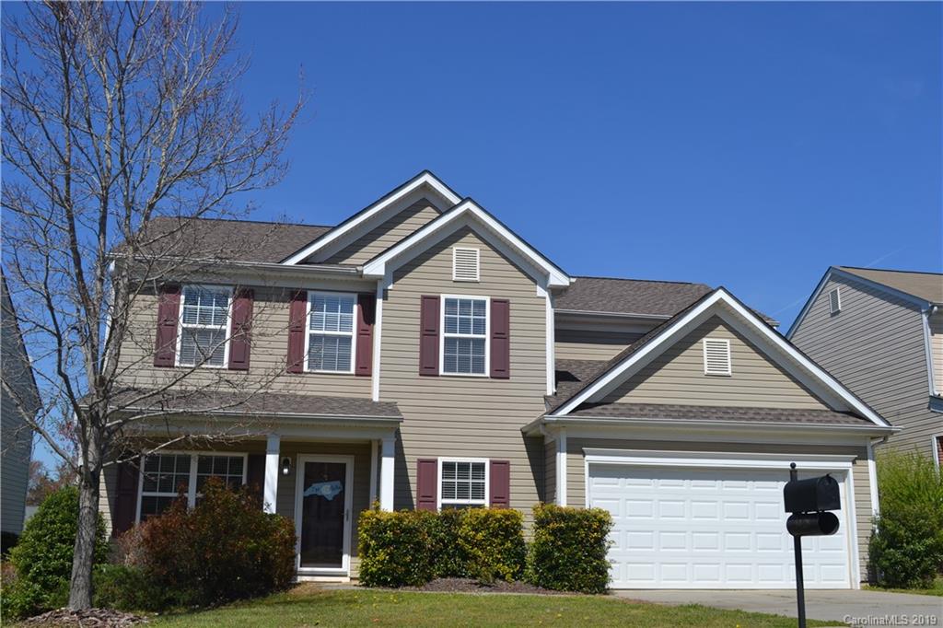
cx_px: 472
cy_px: 314
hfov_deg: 53.1
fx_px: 943
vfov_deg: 36.8
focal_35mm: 36
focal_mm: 24
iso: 100
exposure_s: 1/320
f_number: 9
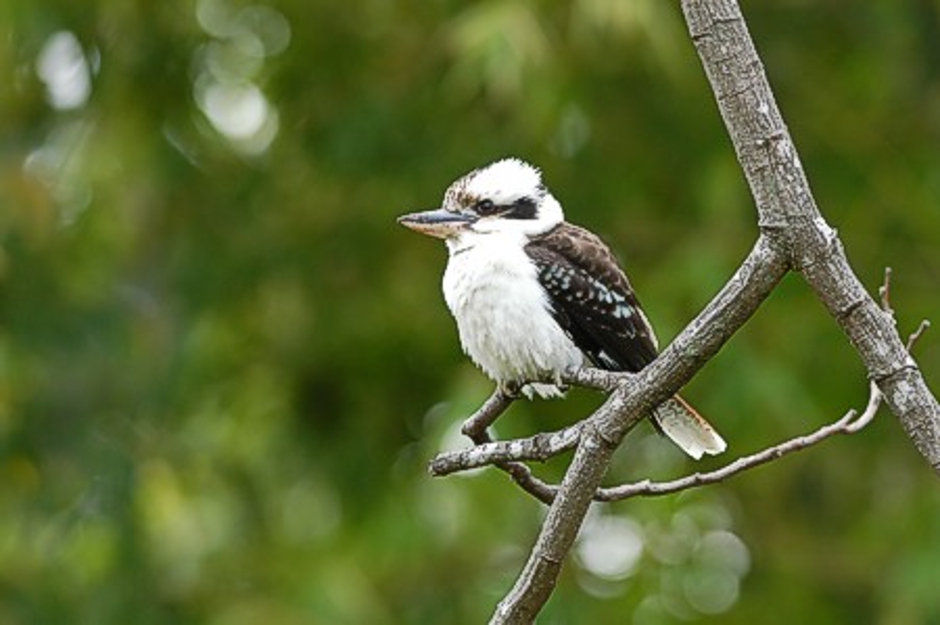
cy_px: 312
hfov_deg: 4.6
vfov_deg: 3.0
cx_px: 470
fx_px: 11737
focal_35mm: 450
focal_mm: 300
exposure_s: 1/320
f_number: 4
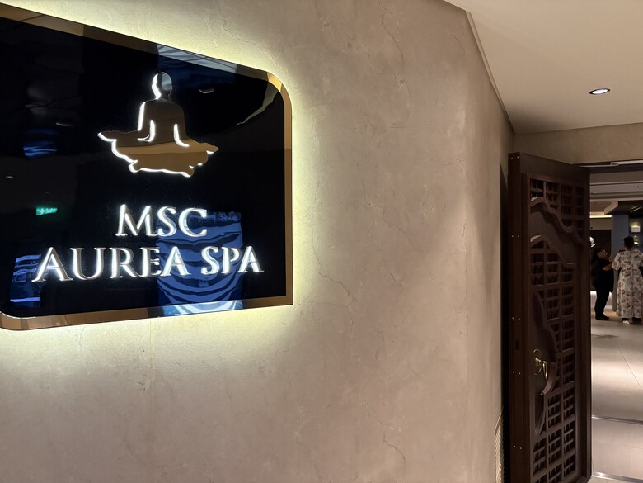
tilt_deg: +0.2
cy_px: 242
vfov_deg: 53.1
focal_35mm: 26
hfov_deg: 67.3
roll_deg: +0.1
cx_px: 322
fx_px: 483
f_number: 1.6
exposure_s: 1/60
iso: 500
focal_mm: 5.96
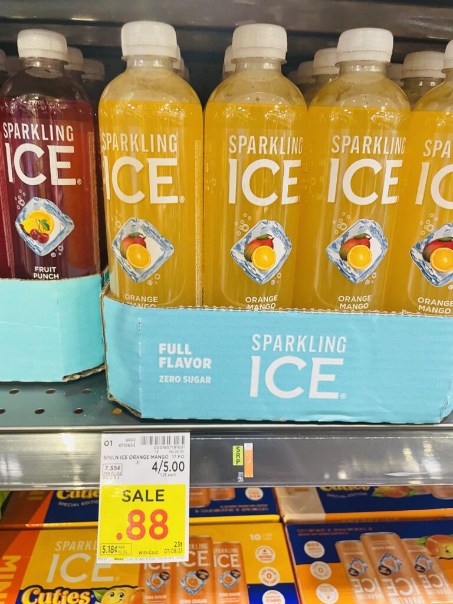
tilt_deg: -21.1
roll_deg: -1.9
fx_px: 454
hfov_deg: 53.1
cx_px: 226
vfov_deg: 67.3
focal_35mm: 26
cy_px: 302
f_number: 1.6
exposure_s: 1/60
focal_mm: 4.2
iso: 200
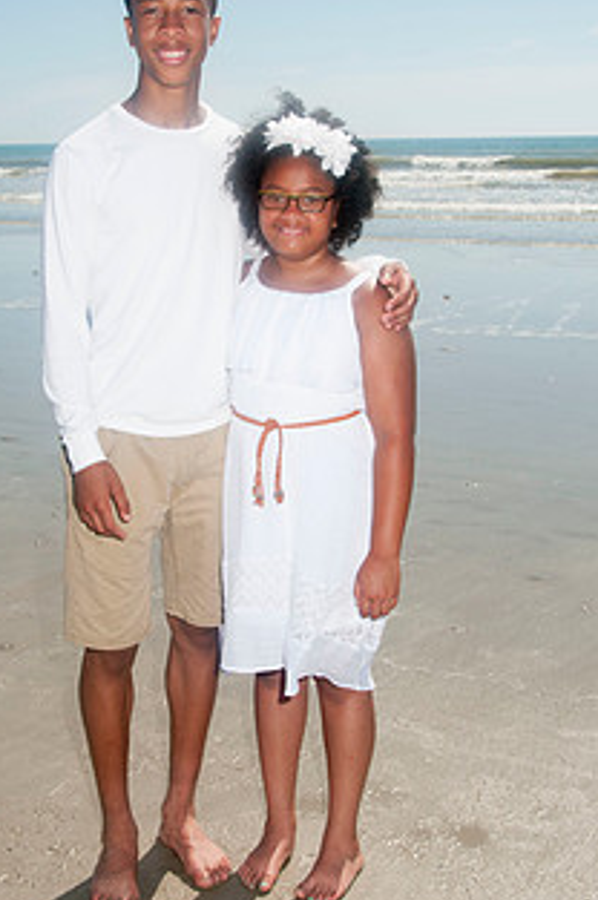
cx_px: 252
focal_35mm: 56
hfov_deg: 24.1
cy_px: 368
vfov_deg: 35.6
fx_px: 1398
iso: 100
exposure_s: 1/250
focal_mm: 26
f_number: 11
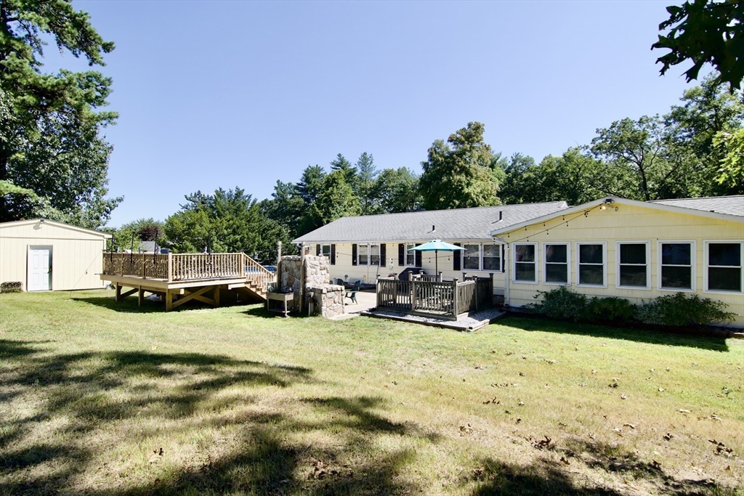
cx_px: 372
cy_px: 248
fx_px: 341
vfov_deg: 72.1
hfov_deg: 95.0
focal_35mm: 16
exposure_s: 1/500
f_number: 7.1
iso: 320
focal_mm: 11
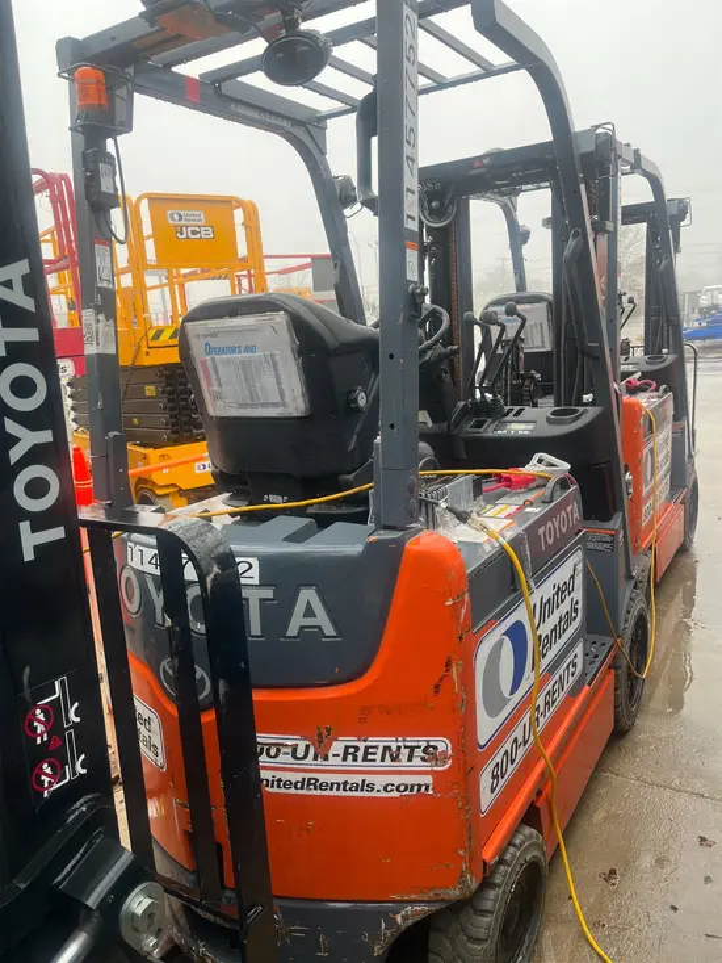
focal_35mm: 26
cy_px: 482
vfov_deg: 67.3
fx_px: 723
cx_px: 361
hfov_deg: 53.1
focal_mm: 5.1
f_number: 1.6
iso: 40
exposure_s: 1/203
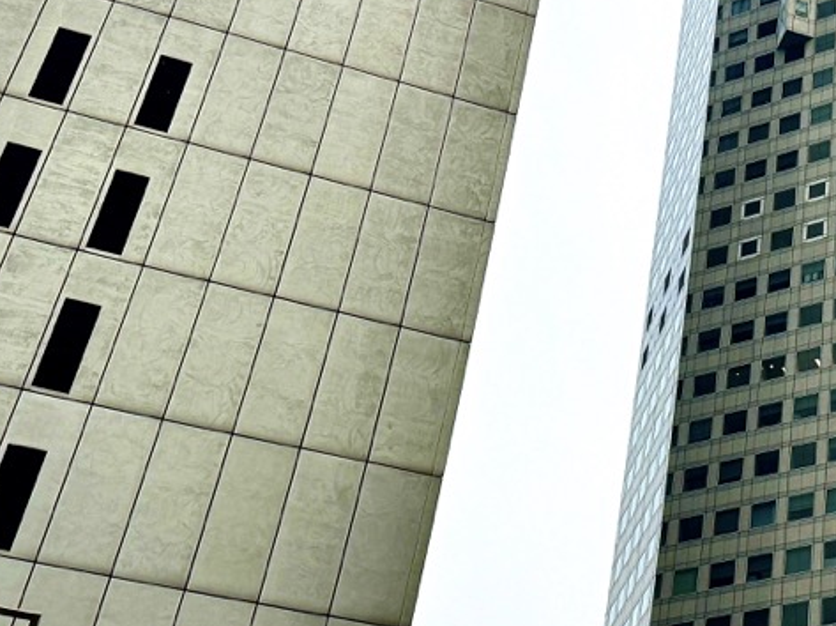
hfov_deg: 28.4
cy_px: 370
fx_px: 1569
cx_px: 794
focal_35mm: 65
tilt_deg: +34.8
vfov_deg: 22.5
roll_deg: -3.0
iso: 80
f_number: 1.78
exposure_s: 1/1818
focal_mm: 6.76
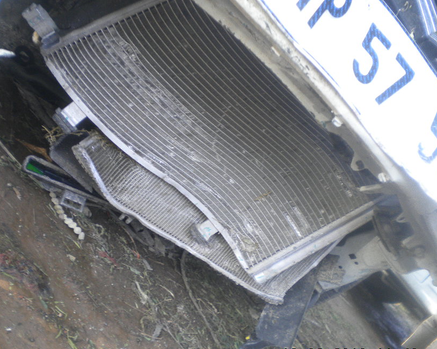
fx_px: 556
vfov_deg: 34.9
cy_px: 192
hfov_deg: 42.7
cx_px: 176
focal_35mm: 43
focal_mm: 6.3
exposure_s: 1/56.6
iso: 160
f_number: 3.1
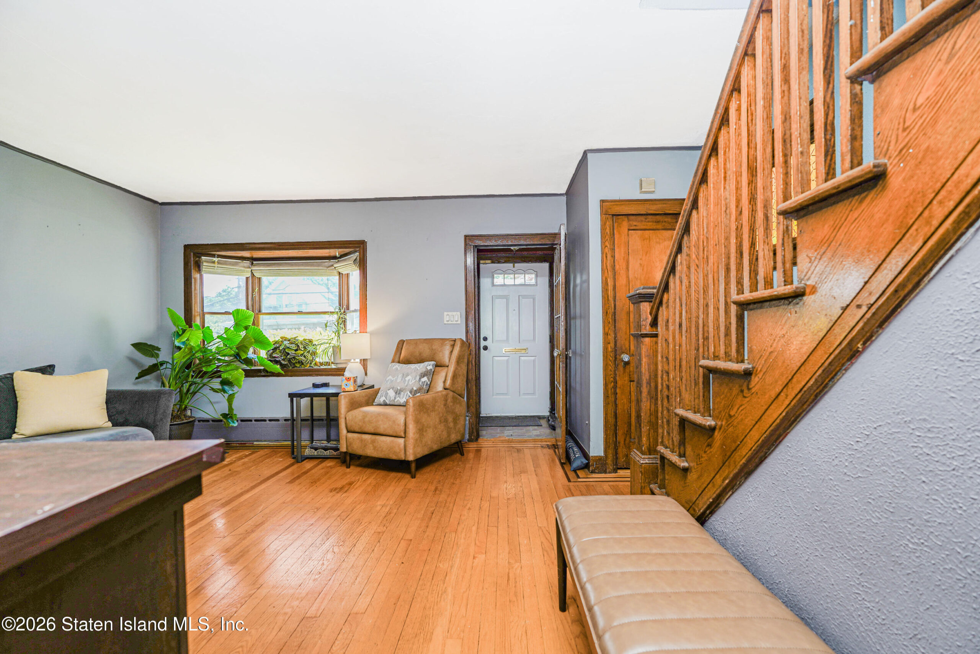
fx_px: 436
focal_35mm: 16
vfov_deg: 73.8
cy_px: 327
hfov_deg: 96.7
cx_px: 490
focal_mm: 16
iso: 64
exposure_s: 1/40
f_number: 4.5
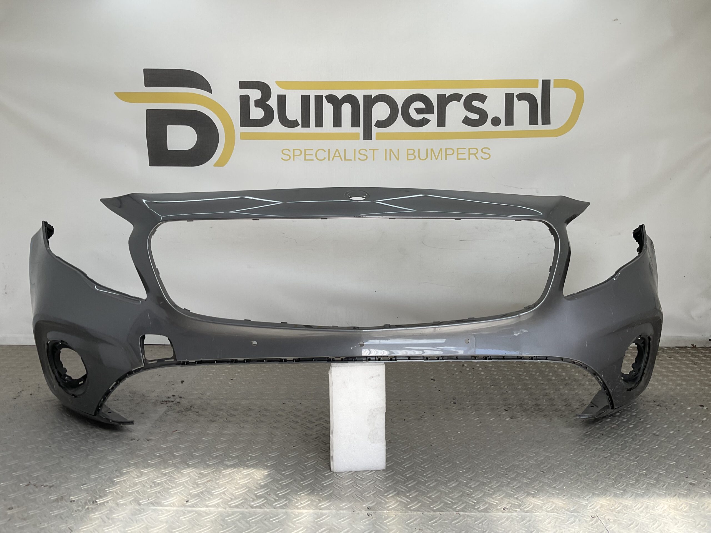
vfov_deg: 48.2
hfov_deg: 61.7
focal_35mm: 29
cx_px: 356
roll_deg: -1.6
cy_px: 266
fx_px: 596
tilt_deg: -8.4
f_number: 1.8
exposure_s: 1/486
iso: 16
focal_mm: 3
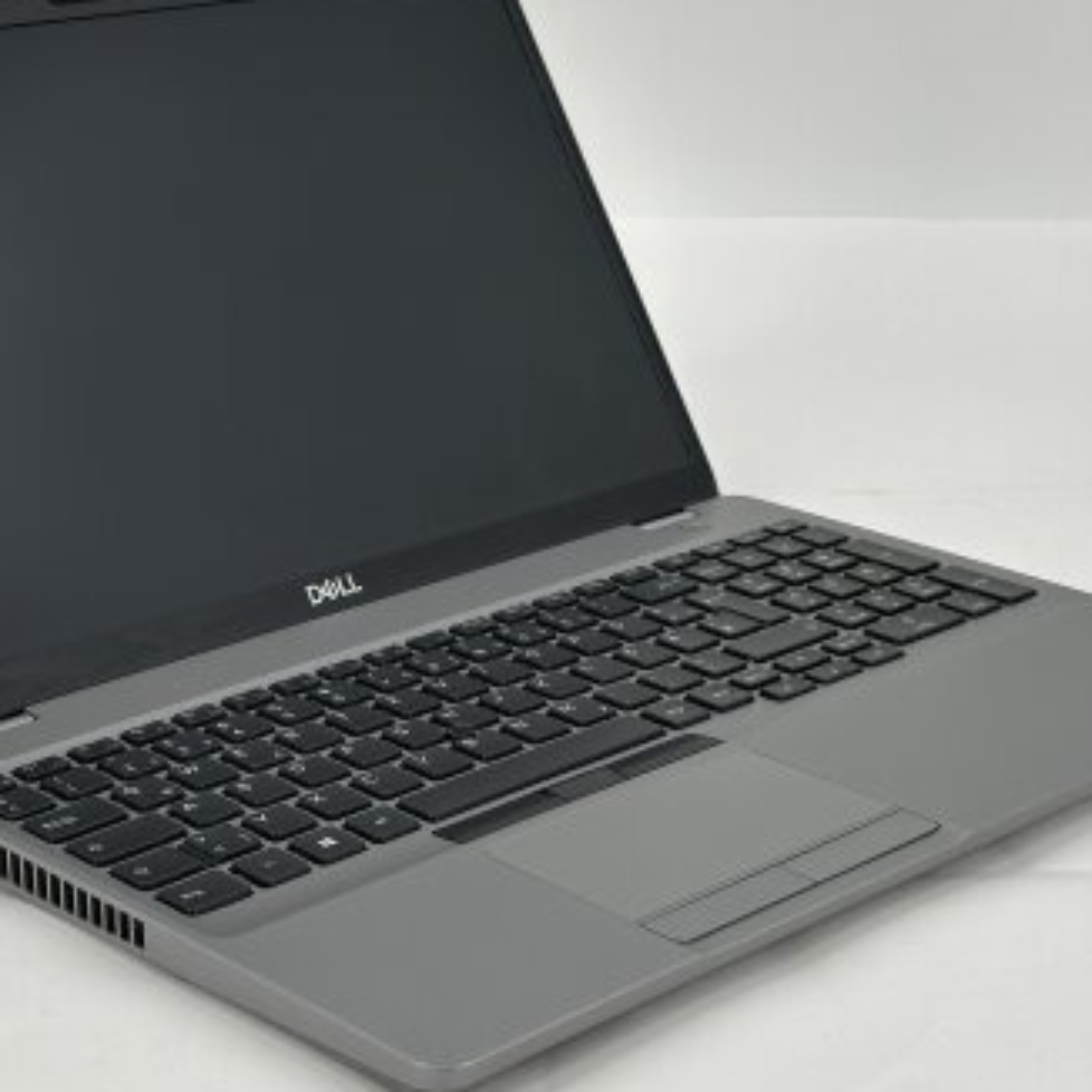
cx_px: 456
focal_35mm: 78
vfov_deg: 22.2
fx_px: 2784
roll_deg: +0.7
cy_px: 489
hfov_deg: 22.2
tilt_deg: -15.9
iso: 64
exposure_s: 1/412
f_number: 1.78
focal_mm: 6.86
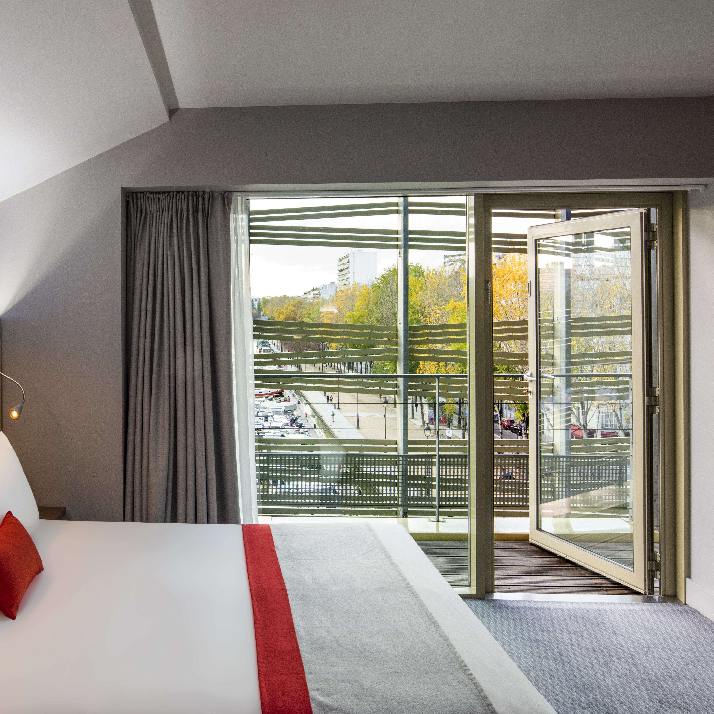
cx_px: 166
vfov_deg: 62.9
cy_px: 379
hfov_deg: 59.1
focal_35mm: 25
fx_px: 583
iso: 250
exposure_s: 1/6
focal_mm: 18
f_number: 22
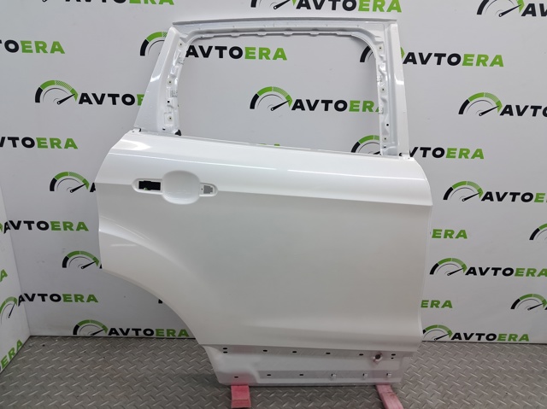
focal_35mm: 27
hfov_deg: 65.4
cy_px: 204
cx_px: 274
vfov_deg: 51.3
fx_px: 426
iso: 50
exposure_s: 1/50
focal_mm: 4
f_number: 1.8
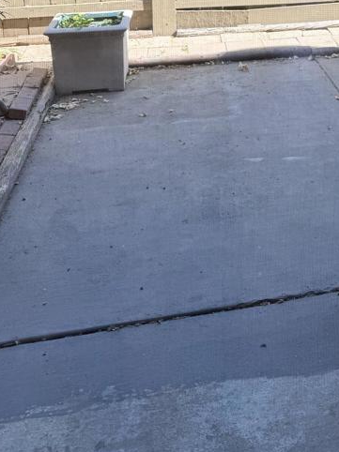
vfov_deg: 33.5
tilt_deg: -9.8
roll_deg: -1.1
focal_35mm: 51
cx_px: 349
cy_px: -25
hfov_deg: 26.8
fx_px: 667
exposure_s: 1/341
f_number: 1.78
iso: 80
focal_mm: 6.76
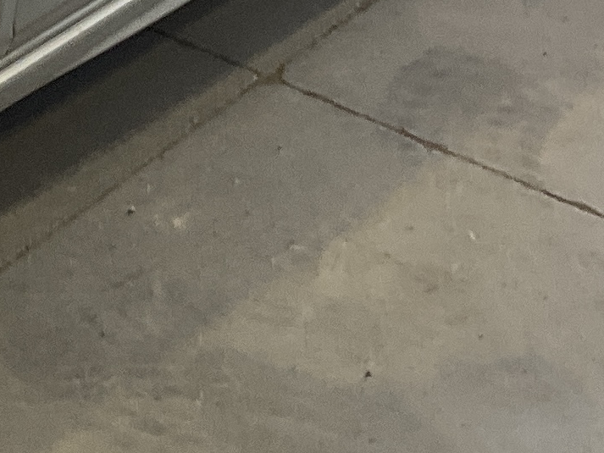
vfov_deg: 8.6
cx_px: -546
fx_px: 2862
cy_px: -414
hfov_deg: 11.1
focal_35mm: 164
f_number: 1.8
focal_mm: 3
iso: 40
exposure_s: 1/120
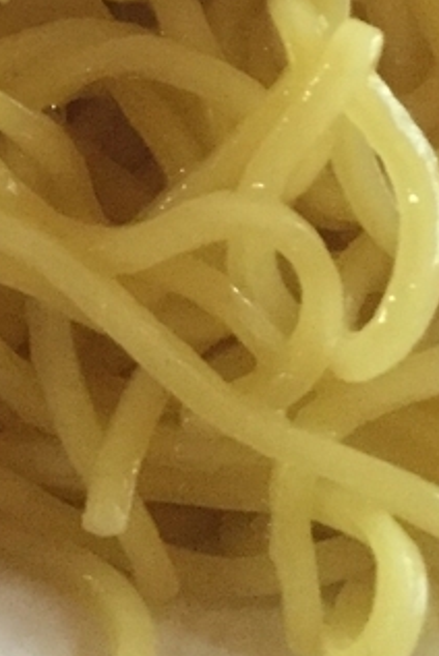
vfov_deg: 17.0
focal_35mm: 114
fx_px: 2081
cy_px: -170
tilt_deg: -73.4
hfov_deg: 11.2
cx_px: -358
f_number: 2.2
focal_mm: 4.15
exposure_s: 1/30
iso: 250
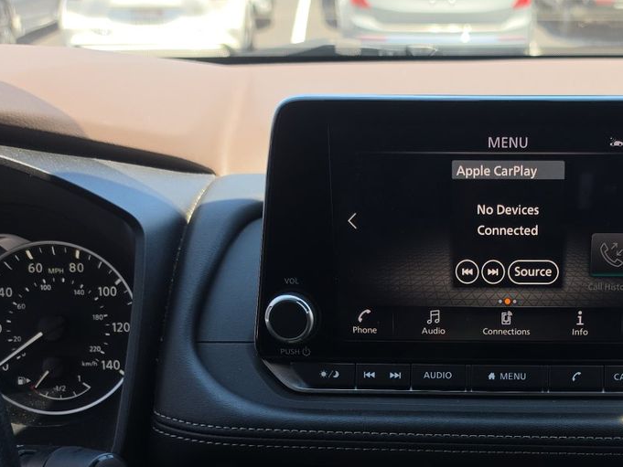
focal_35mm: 54
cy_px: 445
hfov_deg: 34.3
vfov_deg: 25.9
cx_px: 509
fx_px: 972
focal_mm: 6.5
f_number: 1.4
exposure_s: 1/181
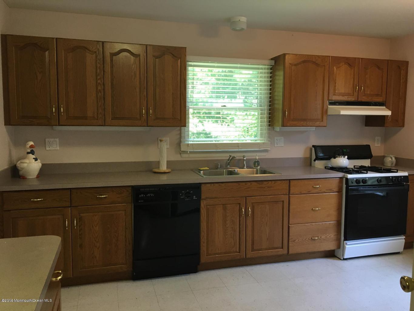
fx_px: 347
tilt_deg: -5.3
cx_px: 207
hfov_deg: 61.7
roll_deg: +0.0
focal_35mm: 29
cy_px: 156
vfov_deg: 48.2
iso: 80
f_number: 2.2
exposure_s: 1/30
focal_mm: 4.15
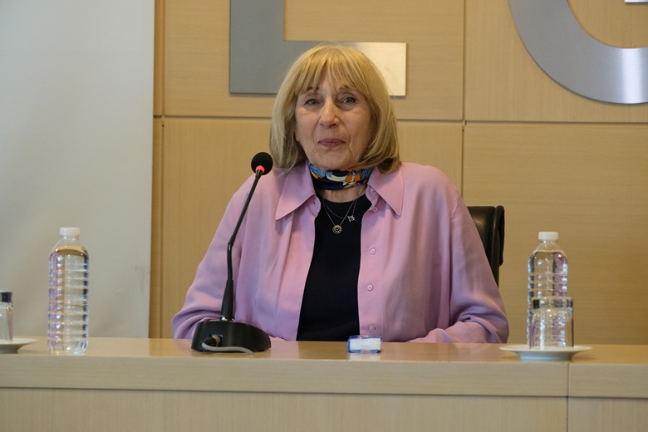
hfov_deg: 11.4
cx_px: 324
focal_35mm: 180
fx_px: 3240
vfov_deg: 7.6
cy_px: 216
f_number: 4
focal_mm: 120
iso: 2500
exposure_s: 1/140
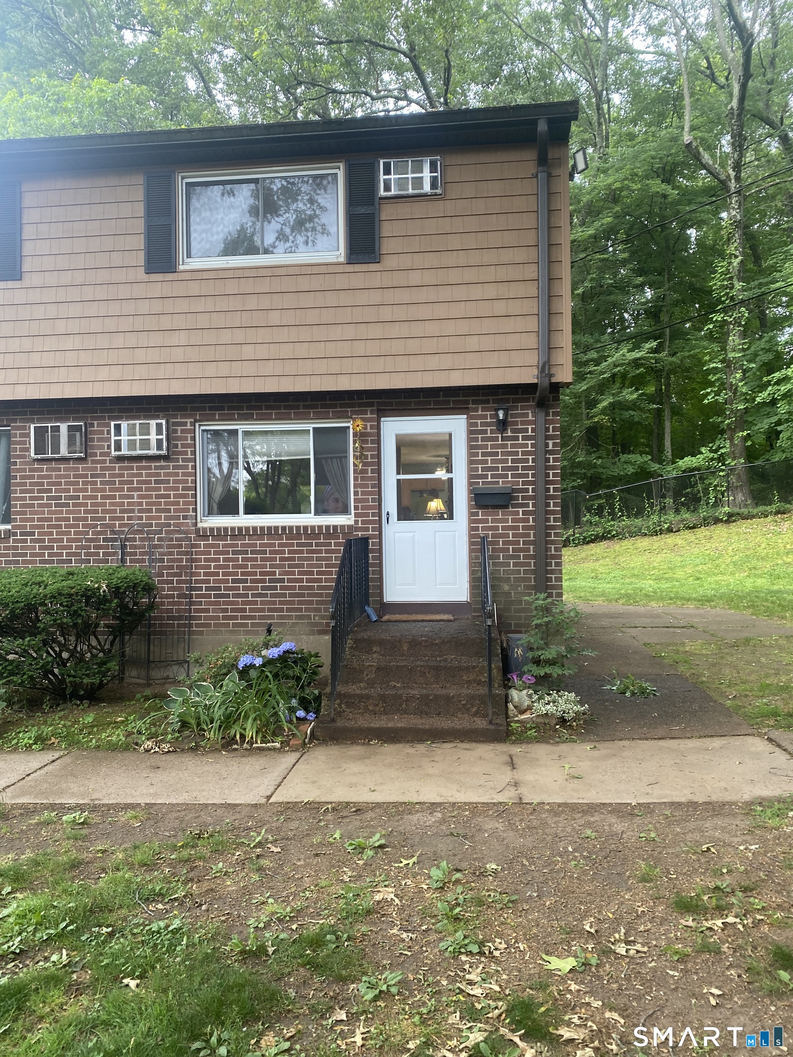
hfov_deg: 53.1
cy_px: 528
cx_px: 396
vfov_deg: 67.3
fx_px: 794
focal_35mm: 26
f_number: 1.8
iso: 125
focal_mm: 4.25
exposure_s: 1/113
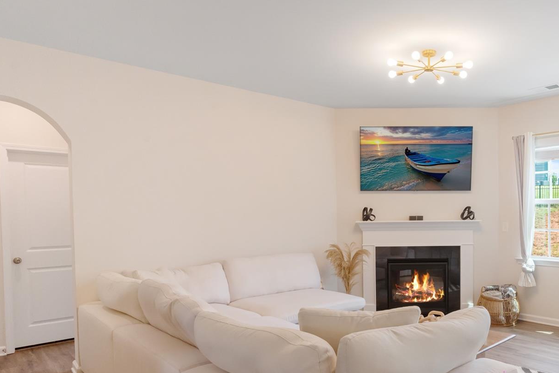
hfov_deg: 65.3
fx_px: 419
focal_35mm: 27
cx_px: 381
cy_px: 225
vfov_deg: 47.6
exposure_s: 1/15
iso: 3200
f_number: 10
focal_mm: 16
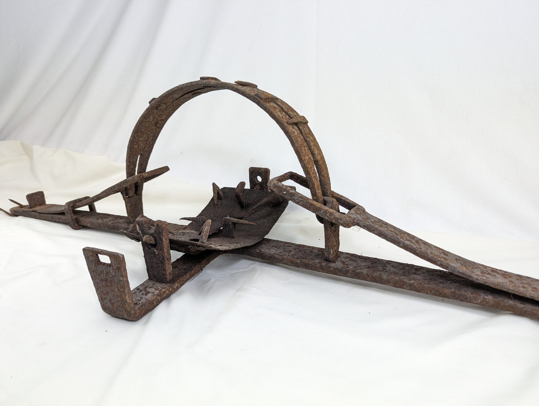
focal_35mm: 24
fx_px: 374
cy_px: 203
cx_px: 270
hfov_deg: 71.5
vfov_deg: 56.9
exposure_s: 1/286
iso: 178
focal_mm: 6.81
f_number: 1.85
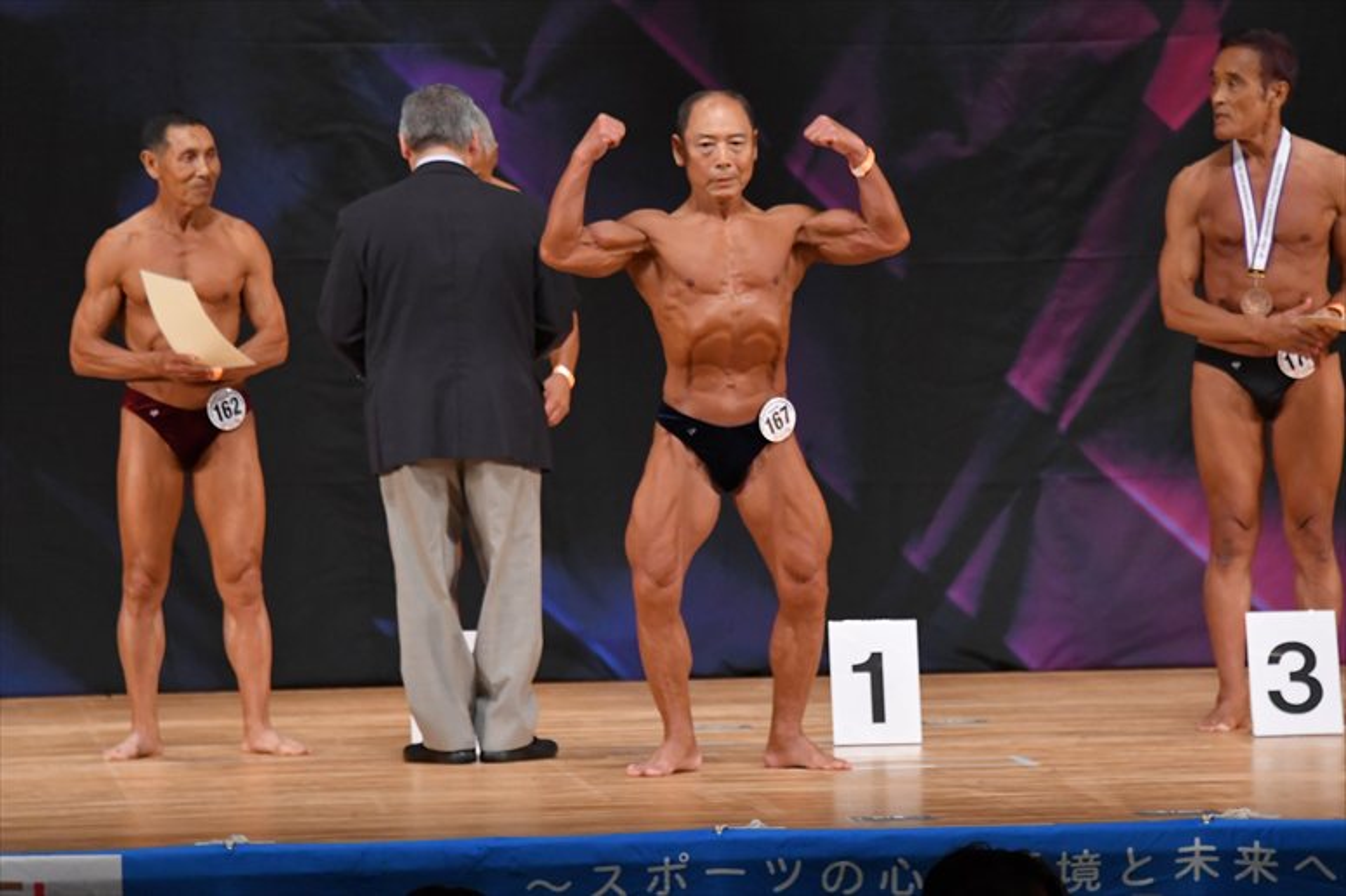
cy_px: 448
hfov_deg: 8.1
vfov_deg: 5.4
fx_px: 9530
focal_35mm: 255
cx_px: 673
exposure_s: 1/400
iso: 4000
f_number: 5.6
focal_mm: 170
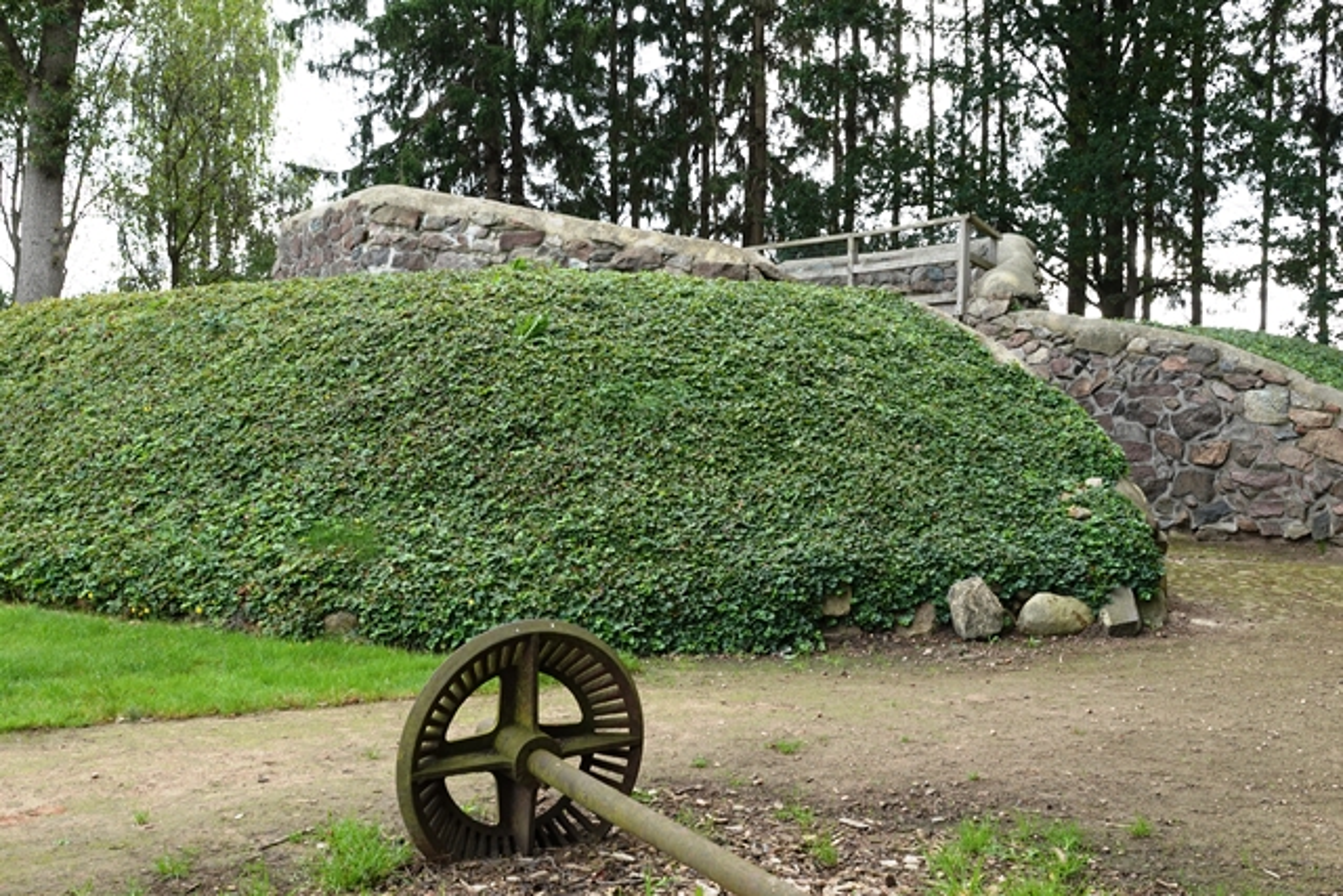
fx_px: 1455
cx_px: 672
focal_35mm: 39
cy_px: 448
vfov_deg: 34.2
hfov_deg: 49.5
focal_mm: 14.16
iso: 200
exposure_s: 1/40
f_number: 8
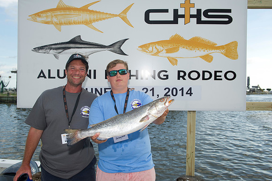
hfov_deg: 65.5
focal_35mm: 28
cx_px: 136
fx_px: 211
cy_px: 90
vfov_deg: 46.4
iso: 200
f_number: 6.3
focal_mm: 28
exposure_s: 1/250
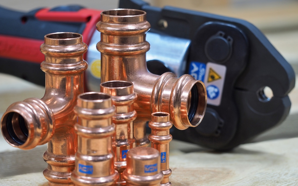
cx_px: 148
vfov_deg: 10.2
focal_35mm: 128
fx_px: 1040
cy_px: 108
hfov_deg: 16.3
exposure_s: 1/10
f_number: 2.8
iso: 200
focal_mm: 60
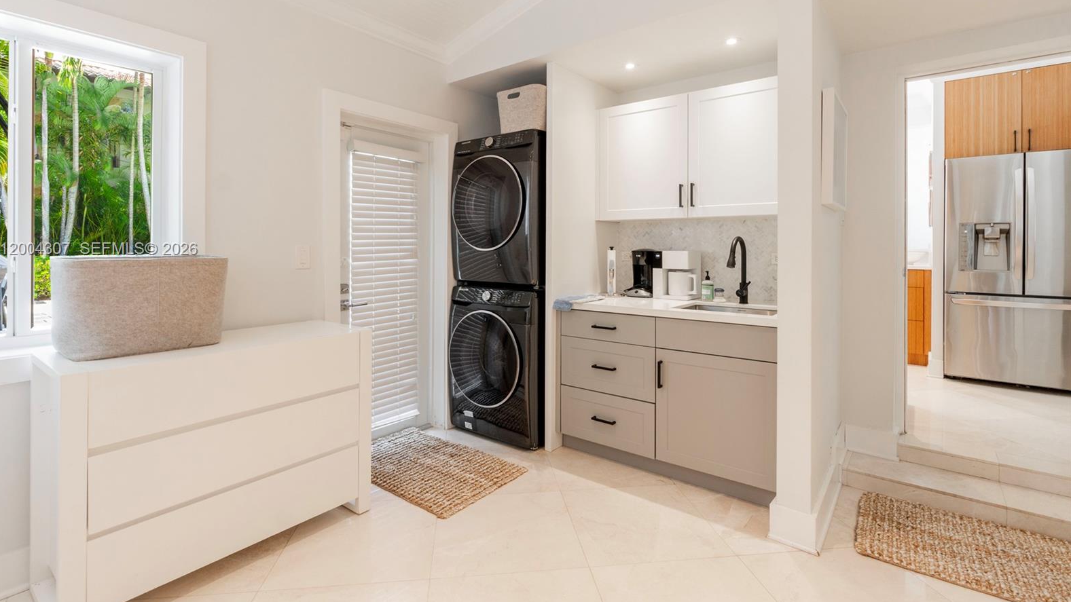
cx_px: 529
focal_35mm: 18
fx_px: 498
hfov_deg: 94.2
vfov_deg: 62.0
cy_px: 250
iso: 250
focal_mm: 11
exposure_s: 1/5
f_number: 9
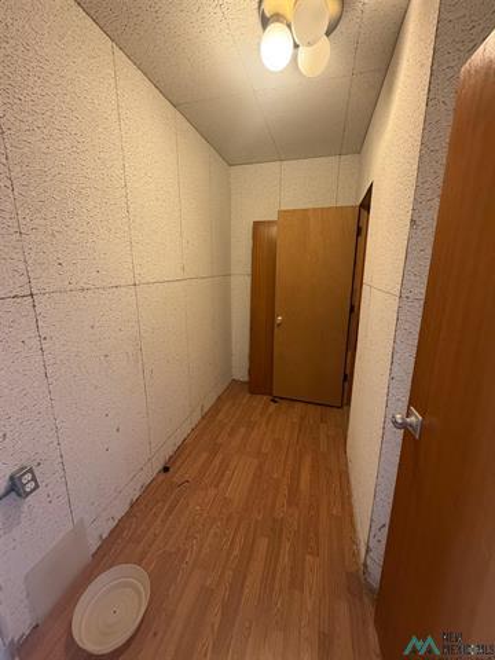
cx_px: 248
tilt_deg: -13.1
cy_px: 330
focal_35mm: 14
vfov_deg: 102.1
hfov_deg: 85.7
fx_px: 267
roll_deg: -0.8
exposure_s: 1/63
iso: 320
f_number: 2.2
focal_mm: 2.22
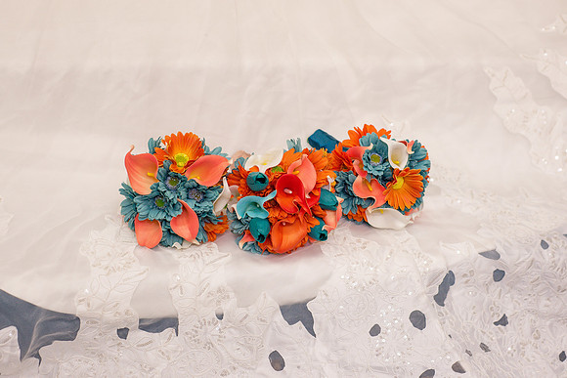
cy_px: 193
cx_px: 289
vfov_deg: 26.5
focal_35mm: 51
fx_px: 804
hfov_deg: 38.9
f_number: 4
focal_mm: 50
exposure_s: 1/160
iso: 800
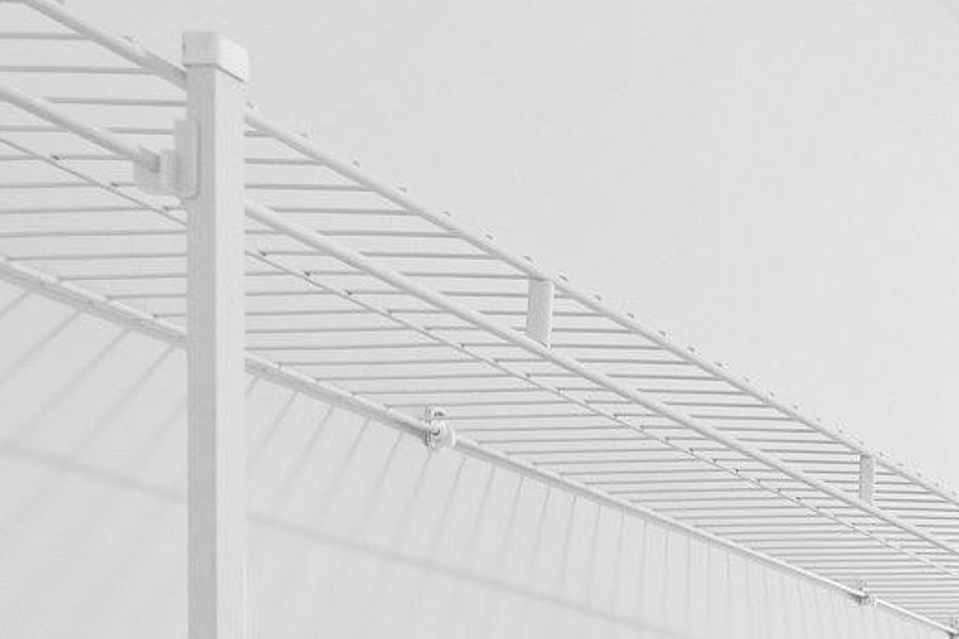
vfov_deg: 20.9
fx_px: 1465
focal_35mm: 55
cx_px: 1776
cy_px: 953
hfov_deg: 21.3
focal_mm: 14
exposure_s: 1/15
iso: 180
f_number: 8
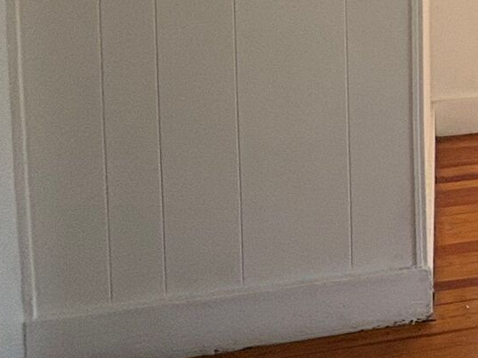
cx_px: 679
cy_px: -114
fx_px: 815
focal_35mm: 59
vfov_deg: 22.1
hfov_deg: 26.0
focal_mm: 2.22
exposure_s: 1/99
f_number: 2.2
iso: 80
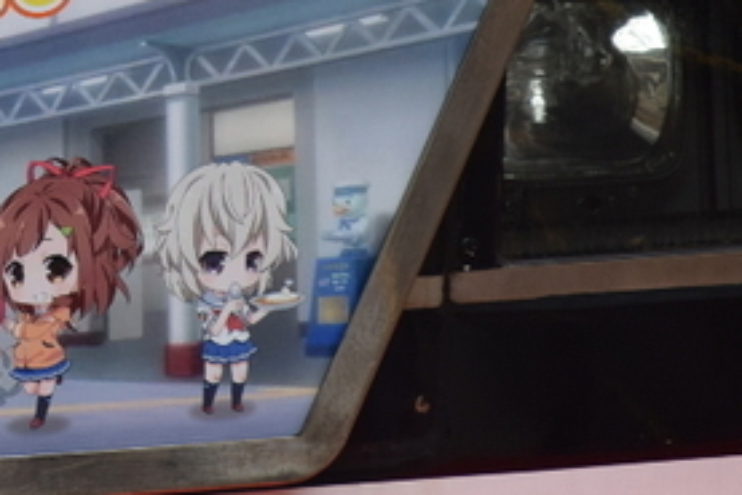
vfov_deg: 1.6
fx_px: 17878
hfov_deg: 2.4
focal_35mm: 867
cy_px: -94
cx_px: -292
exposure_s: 1/200
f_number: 5.6
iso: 400
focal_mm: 200
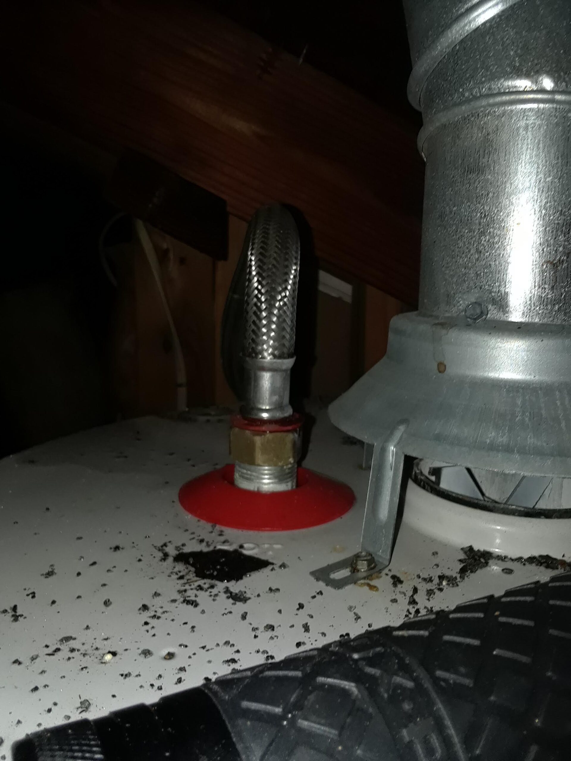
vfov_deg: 60.0
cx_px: 286
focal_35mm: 30
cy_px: 380
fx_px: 660
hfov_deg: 46.8
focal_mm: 2.47
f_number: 1.9
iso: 40
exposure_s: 1/127
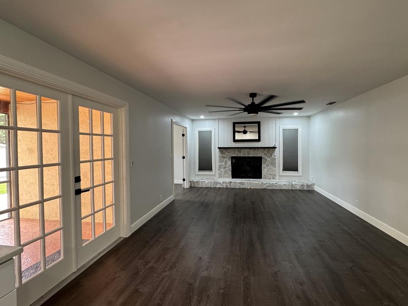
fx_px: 177
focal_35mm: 15
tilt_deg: -1.5
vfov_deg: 81.7
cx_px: 216
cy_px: 149
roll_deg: +0.3
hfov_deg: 98.1
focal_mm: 2.22
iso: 200
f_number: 2.2
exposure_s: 1/60
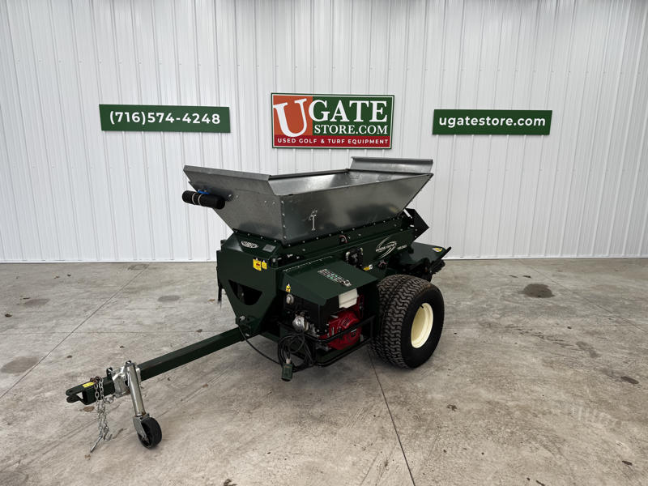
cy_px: 243
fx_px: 449
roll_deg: -1.0
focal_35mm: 24
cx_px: 324
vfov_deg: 56.8
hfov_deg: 71.6
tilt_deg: -14.4
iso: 64
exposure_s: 1/156
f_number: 1.78
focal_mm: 6.76
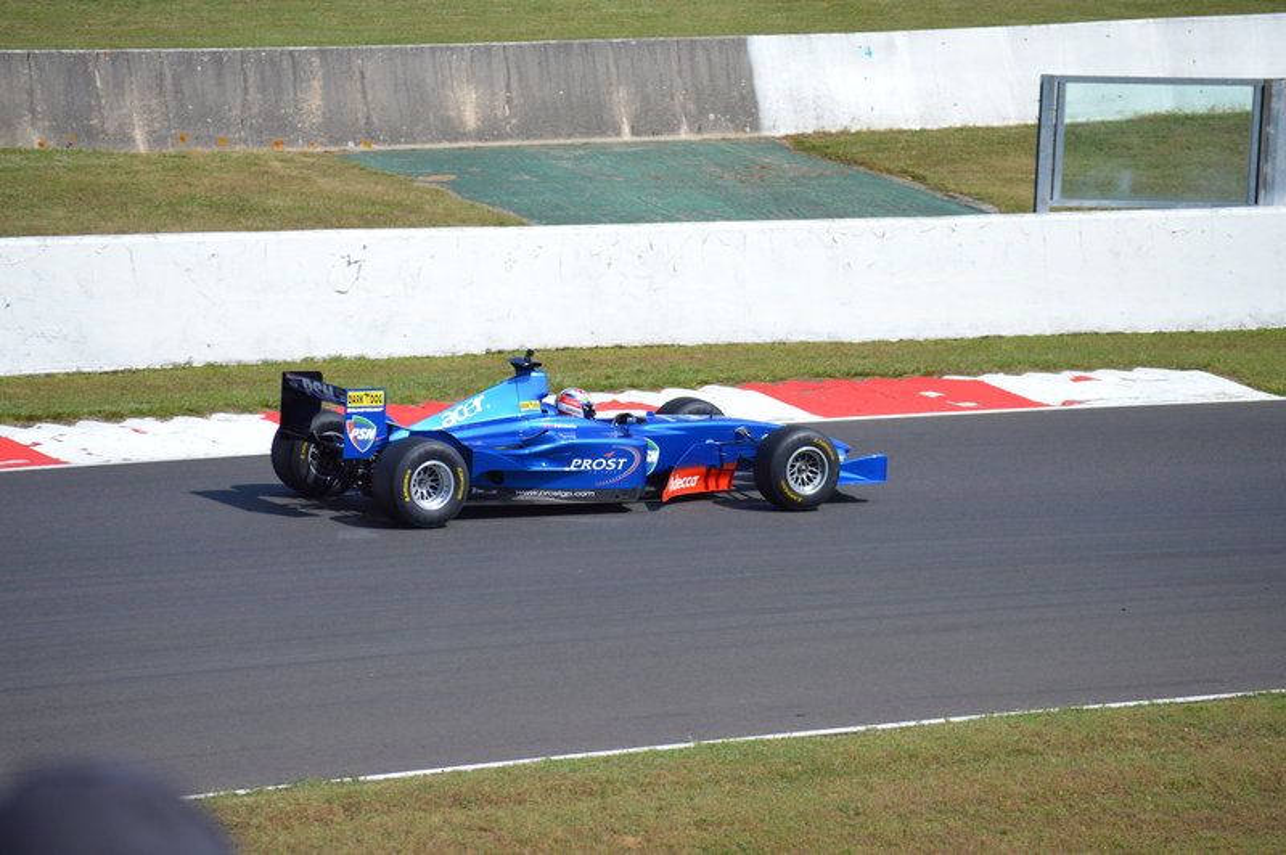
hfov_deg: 9.5
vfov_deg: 6.3
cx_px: 643
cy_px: 428
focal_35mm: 218
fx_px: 7763
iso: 400
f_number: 7.1
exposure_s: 1/2000
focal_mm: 145
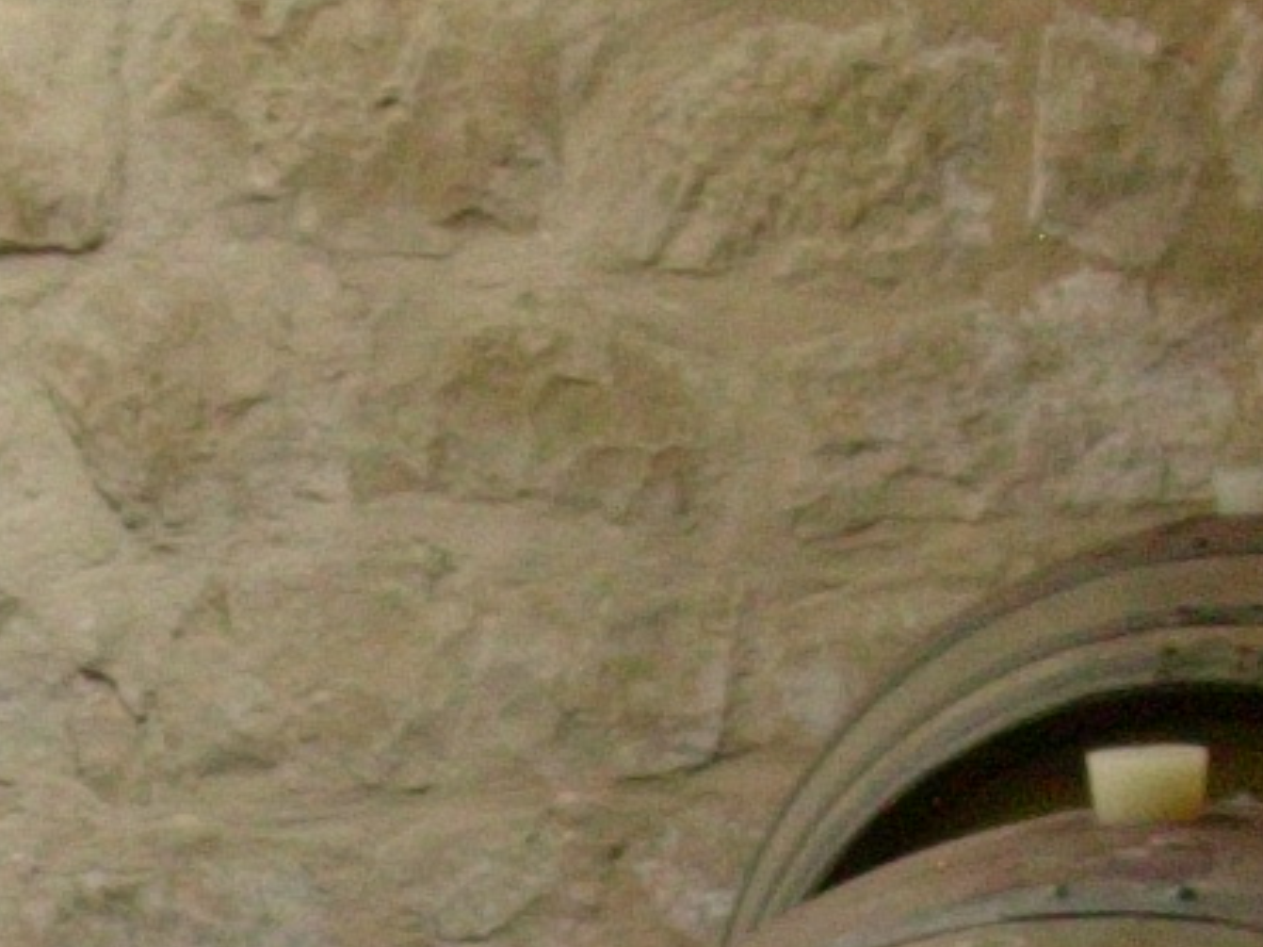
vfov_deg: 7.2
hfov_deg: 9.7
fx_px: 7405
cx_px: 398
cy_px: 1306
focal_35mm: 203
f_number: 2.9
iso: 115
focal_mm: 6.7
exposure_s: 1/4
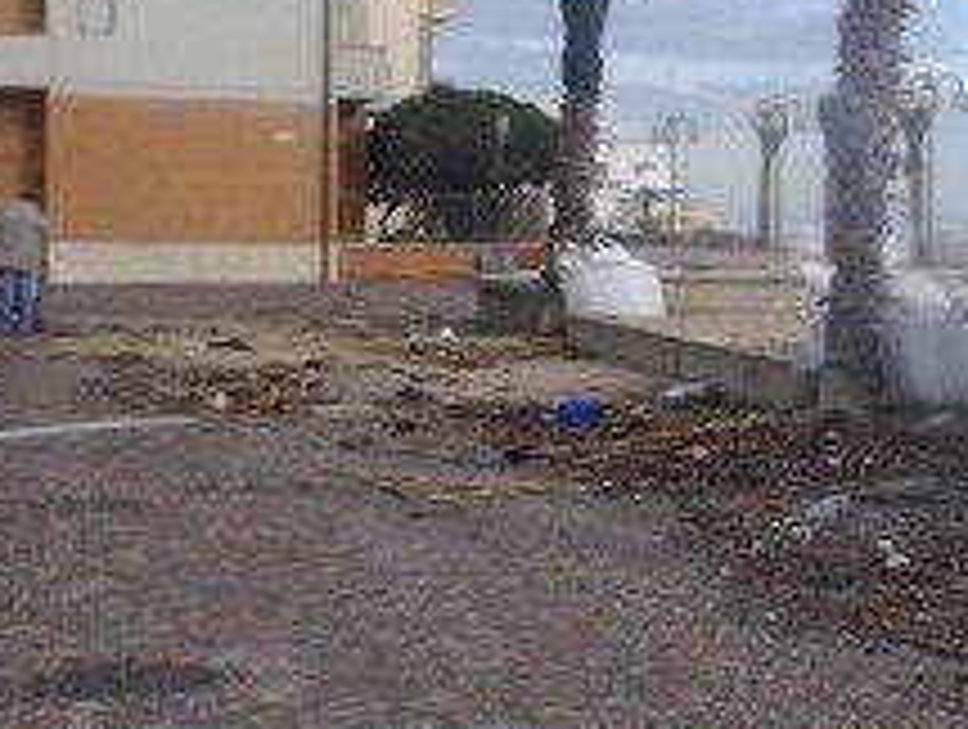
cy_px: 292
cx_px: 1047
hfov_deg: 21.6
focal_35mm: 86
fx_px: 2409
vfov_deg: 17.2
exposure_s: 1/250
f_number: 5.6
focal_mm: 4.1
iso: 80
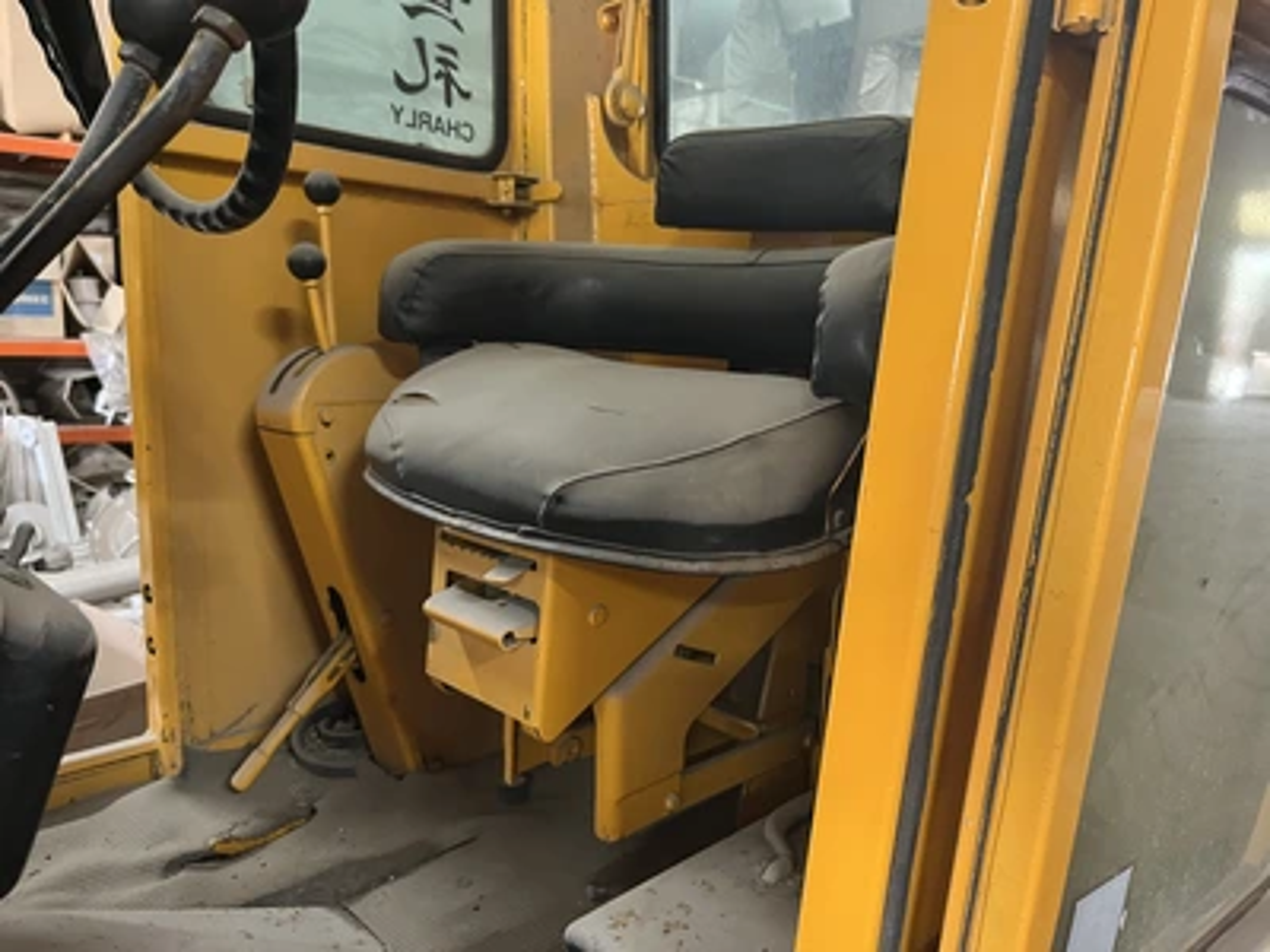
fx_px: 954
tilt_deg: -6.8
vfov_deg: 53.1
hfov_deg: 67.3
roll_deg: -3.3
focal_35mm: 26
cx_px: 635
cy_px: 476
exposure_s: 1/40
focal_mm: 5.1
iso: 500
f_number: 1.6
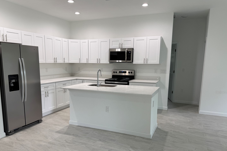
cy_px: 92
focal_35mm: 28
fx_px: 177
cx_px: 103
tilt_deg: -9.1
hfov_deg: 65.3
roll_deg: -0.2
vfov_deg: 46.1
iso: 80
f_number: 1.78
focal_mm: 6.76
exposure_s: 1/120
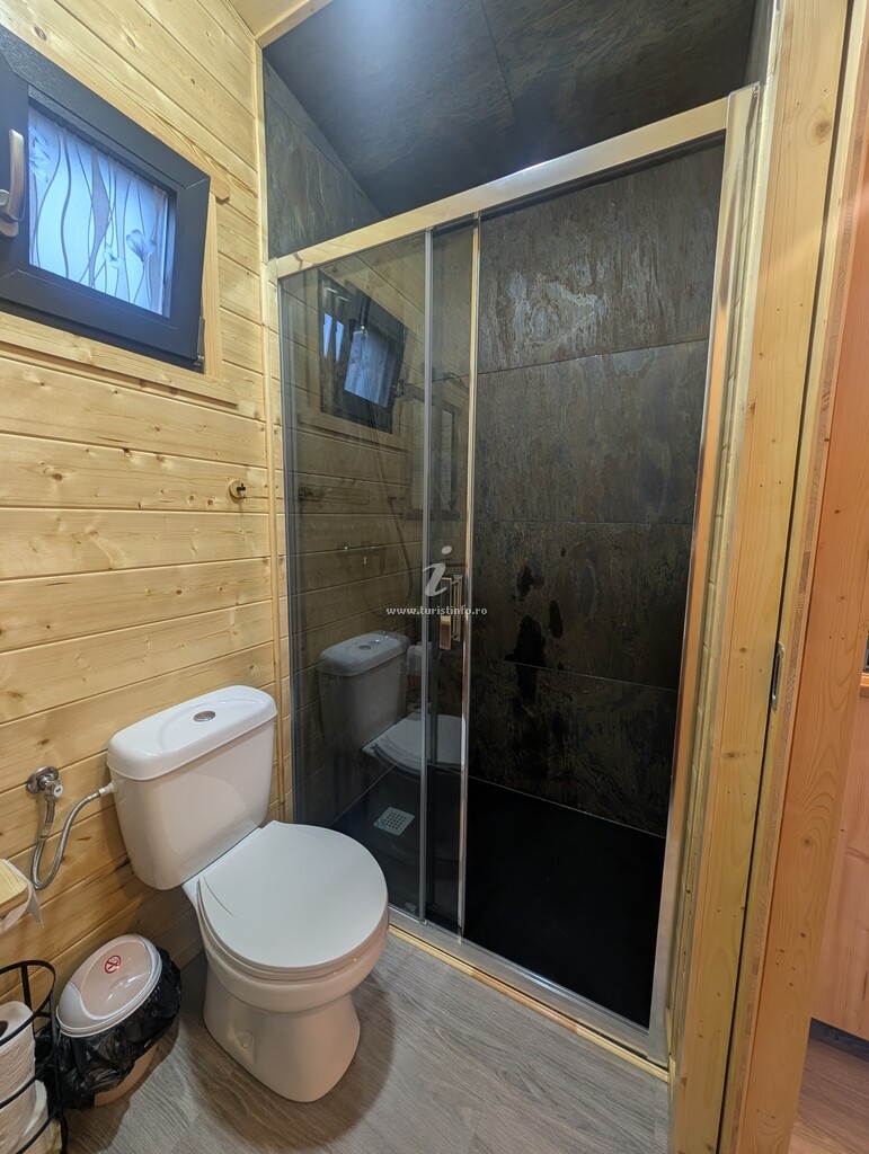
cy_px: 577
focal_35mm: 12
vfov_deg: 110.5
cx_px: 434
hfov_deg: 94.6
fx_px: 401
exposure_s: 1/23.9
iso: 47
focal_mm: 2.23
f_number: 1.95
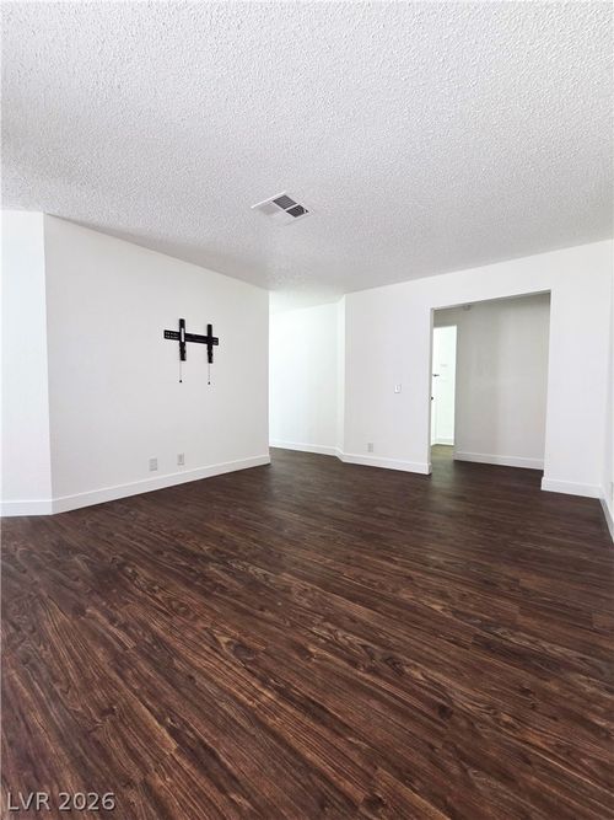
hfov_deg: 89.9
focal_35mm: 13
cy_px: 410
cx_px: 307
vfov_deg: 106.2
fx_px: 308
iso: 320
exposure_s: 1/60
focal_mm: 2.2
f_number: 2.2
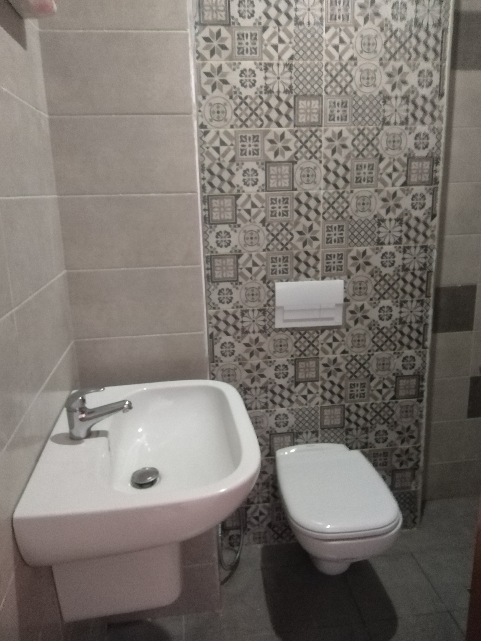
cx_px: 240
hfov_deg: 53.1
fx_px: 482
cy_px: 320
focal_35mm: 26
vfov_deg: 67.3
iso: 953
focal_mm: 3.59
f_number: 1.8
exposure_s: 1/14.3
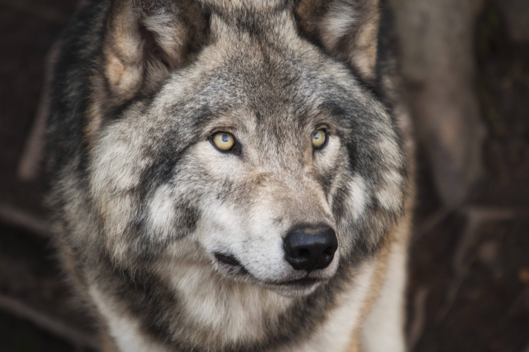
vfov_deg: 2.2
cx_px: 264
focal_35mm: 630
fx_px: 9246
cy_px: 176
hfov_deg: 3.3
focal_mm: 420
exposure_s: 1/100
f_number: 6.3
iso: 400
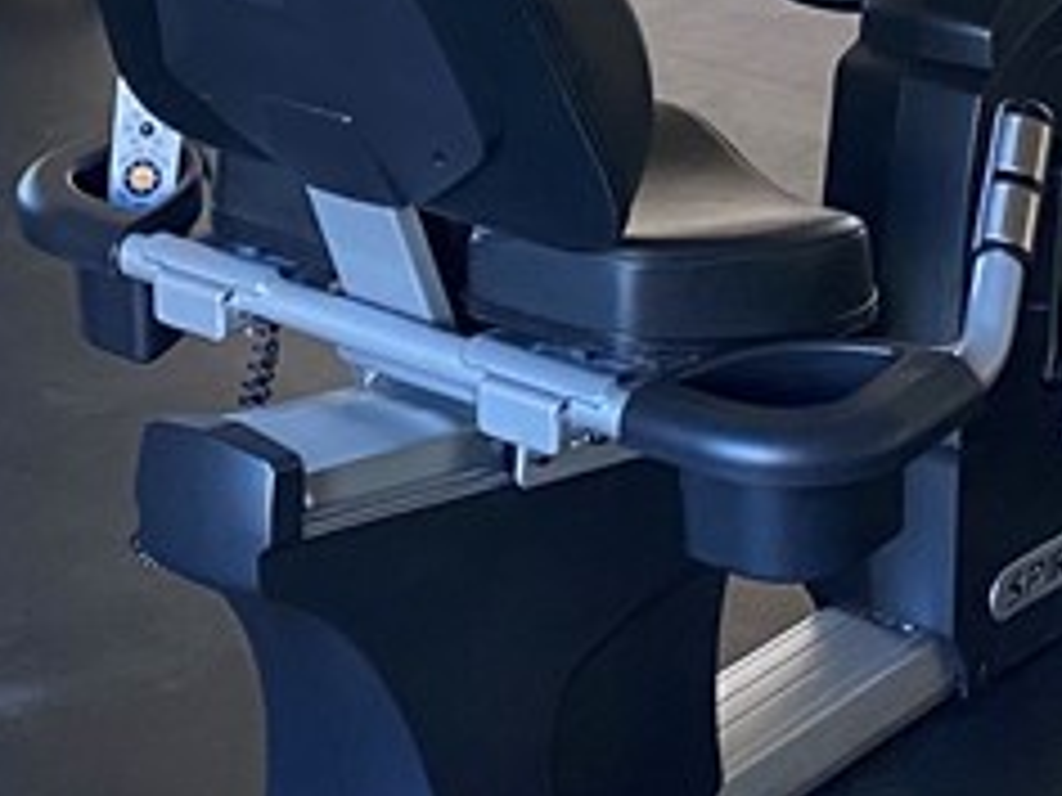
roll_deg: -0.4
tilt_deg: -4.1
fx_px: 3467
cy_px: -769
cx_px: -148
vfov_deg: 11.8
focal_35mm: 113
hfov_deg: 16.8
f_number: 1.8
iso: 125
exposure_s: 1/92
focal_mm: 4.25
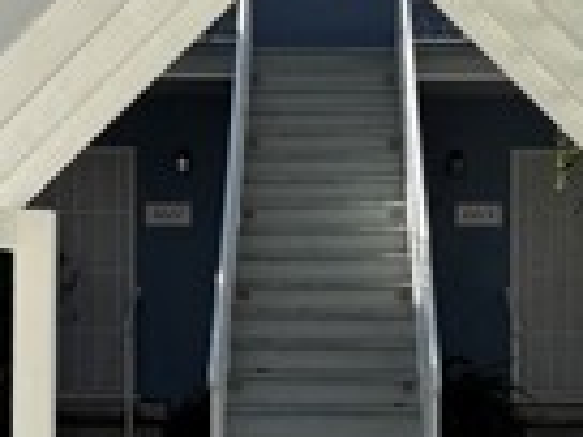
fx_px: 1903
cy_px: 287
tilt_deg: +1.0
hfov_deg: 17.4
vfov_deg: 13.1
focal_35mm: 113
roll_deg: -0.1
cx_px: 326
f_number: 1.78
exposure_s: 1/2232
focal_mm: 6.76
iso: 80
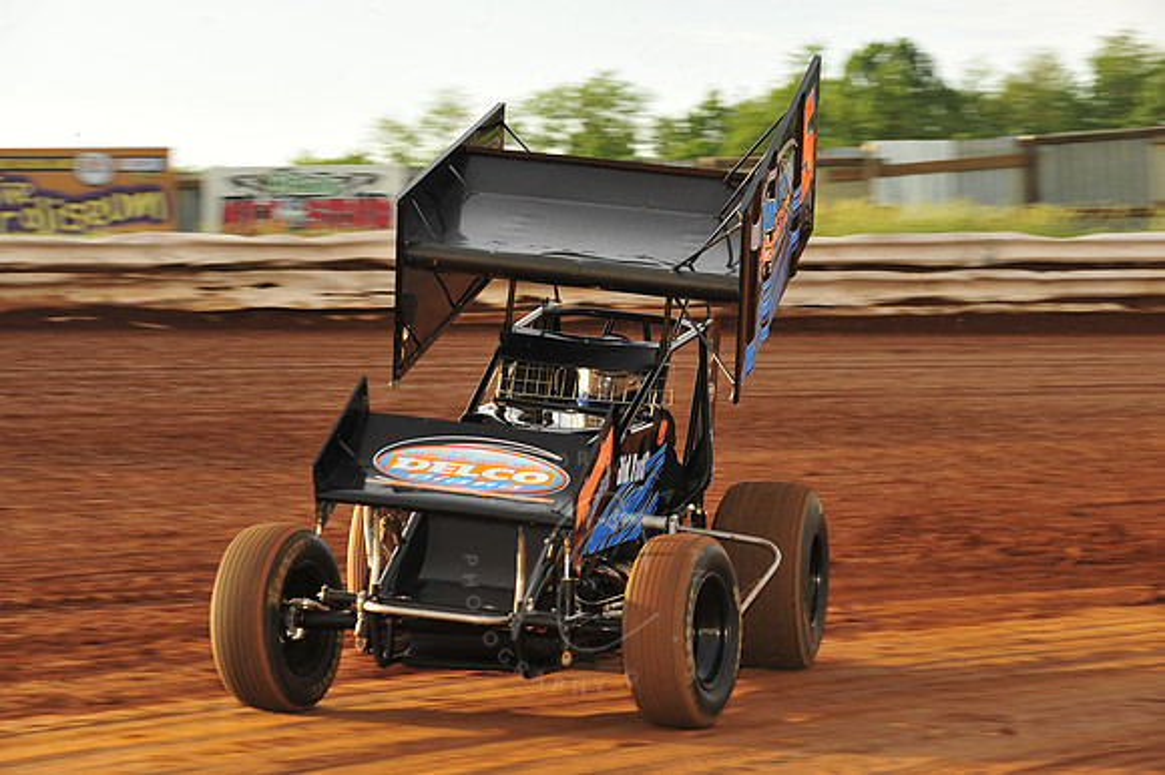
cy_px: 388
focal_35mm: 112
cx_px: 582
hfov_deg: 18.3
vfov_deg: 12.2
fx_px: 3622
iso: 400
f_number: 8
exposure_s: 1/320
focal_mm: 112
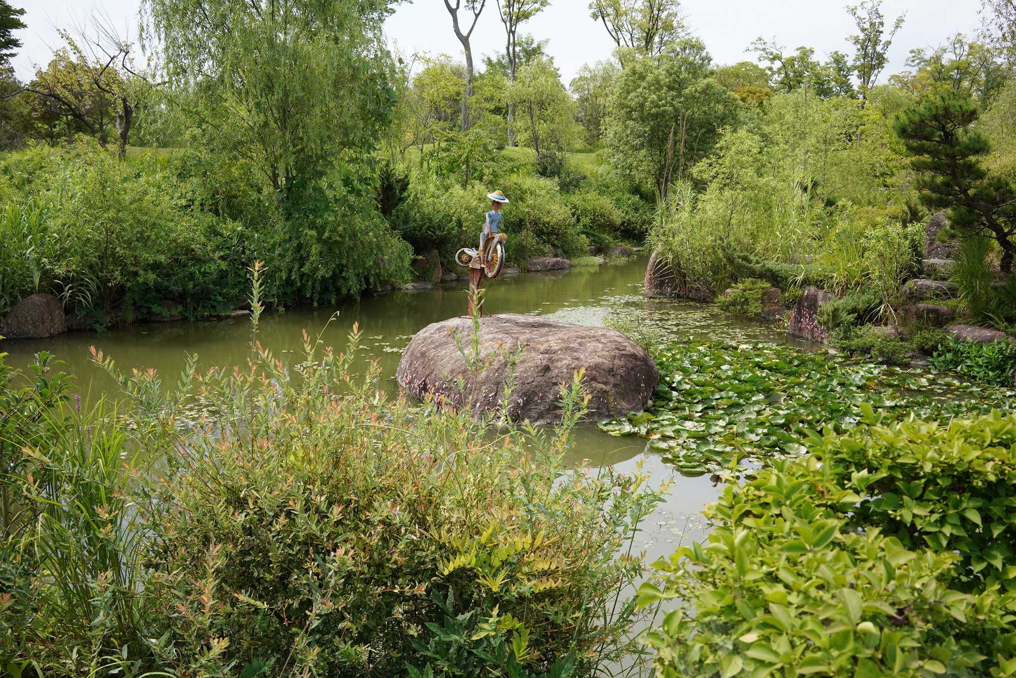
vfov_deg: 37.9
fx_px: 988
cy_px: 339
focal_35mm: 35
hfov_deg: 54.4
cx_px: 508
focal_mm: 35
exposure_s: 1/100
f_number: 10
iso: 100
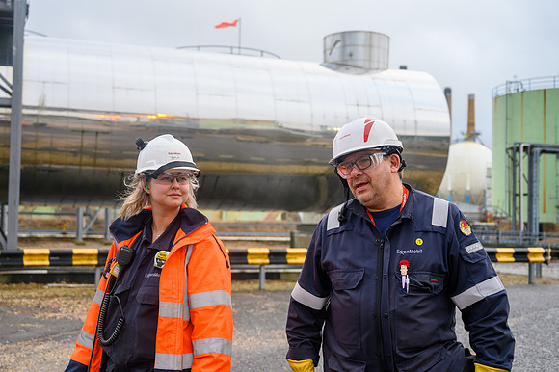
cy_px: 186
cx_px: 280
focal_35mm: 46
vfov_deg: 29.2
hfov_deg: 42.8
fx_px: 714
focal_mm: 46
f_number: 4
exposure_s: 1/640
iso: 800
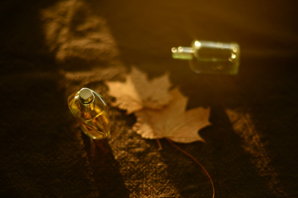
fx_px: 422
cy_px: 101
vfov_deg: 26.5
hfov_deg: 38.9
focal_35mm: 51
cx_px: 150
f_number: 1.4
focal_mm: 50
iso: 250
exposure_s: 1/1250
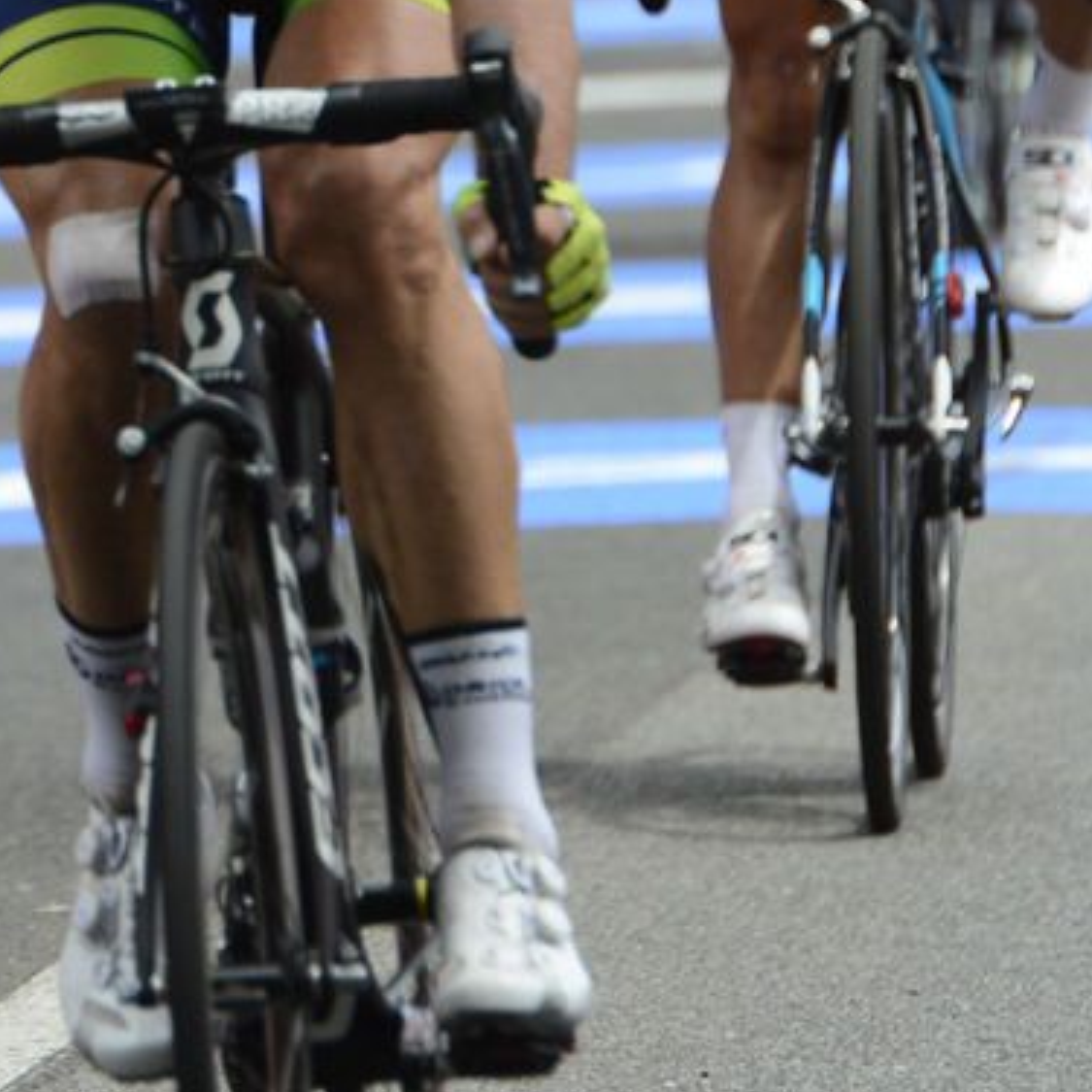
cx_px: -38
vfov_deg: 1.6
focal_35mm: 1087
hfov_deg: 1.6
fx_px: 38795
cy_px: -55
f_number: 10
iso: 1000
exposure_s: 1/1000
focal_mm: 400
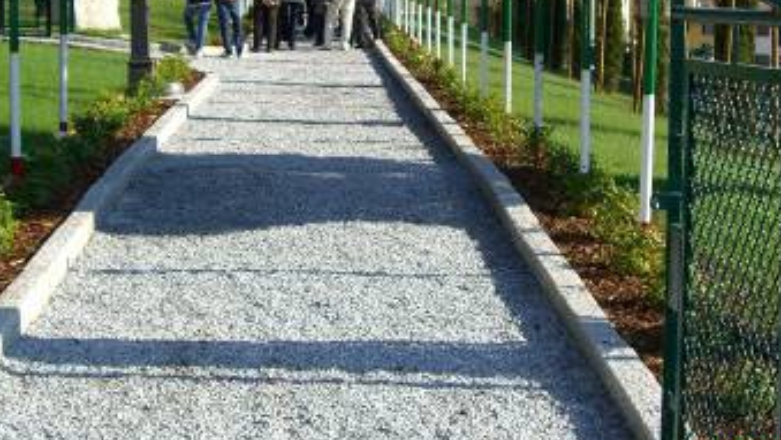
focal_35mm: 69
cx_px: 367
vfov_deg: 17.4
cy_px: 134
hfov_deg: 30.6
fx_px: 1429
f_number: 3.1
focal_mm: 9.6
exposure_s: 1/500
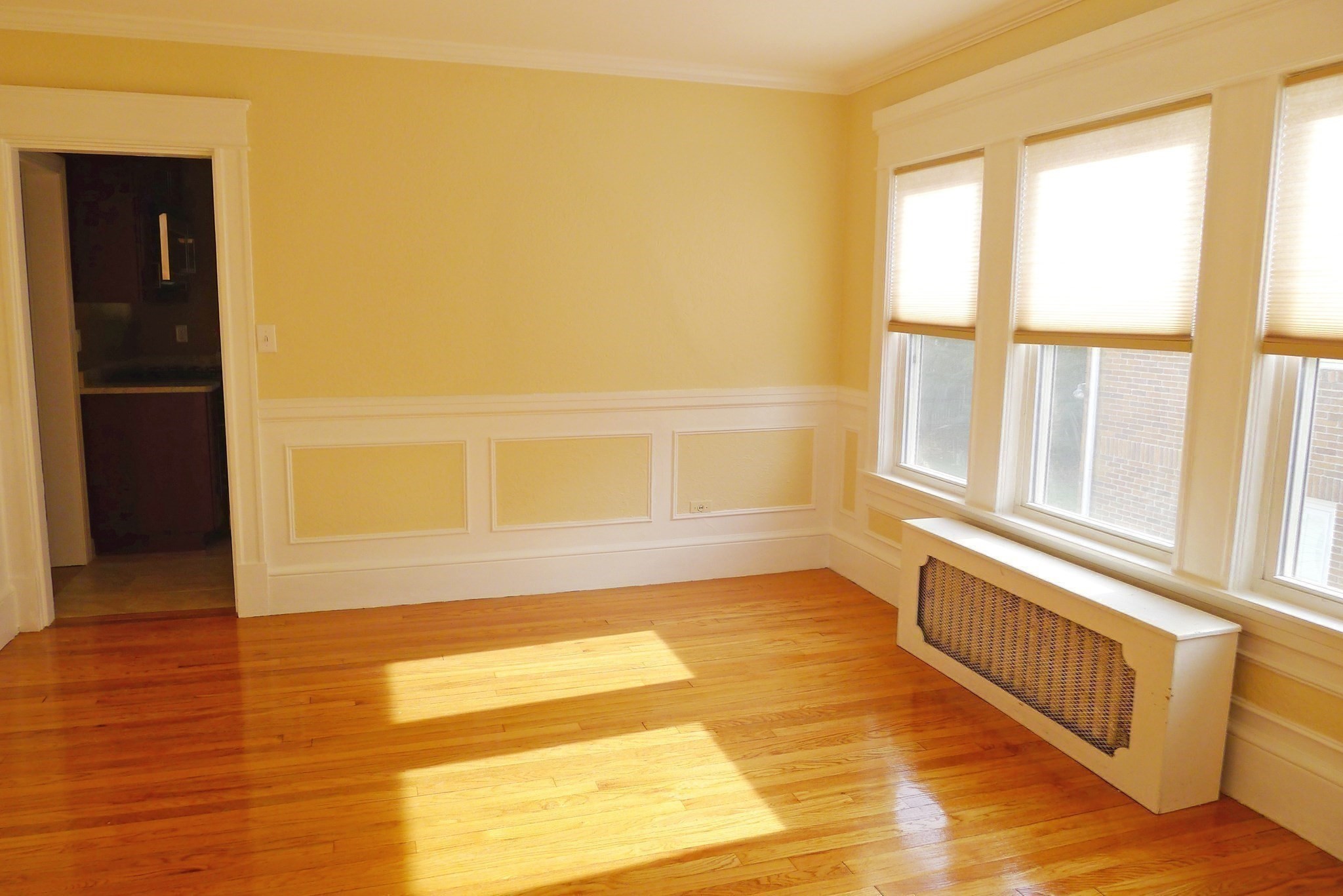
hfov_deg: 73.7
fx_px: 896
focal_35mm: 24
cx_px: 672
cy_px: 448
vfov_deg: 53.2
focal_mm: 5.1
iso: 80
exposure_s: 1/125
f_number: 2.5
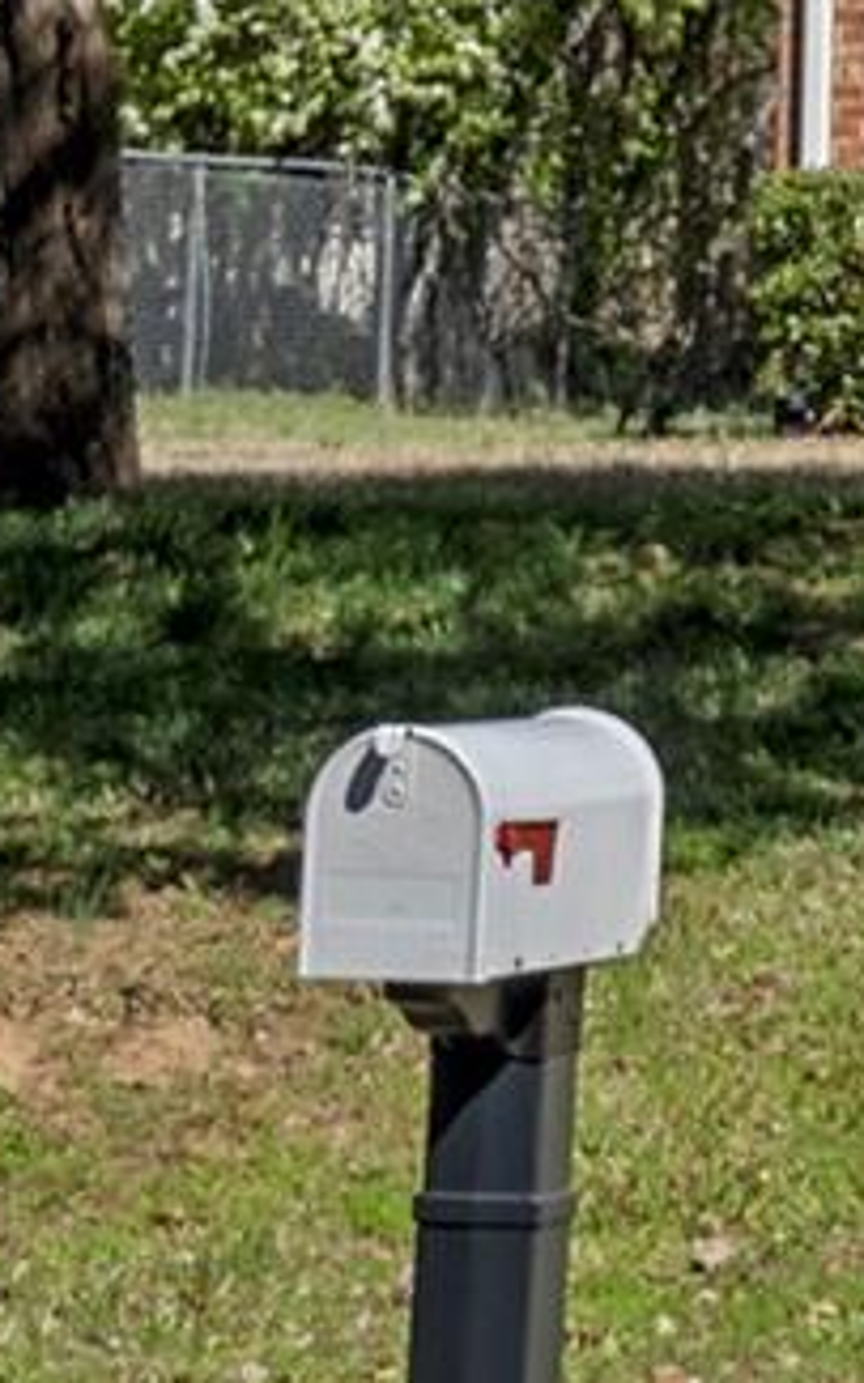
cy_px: -330
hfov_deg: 5.4
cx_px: 2864
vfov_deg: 9.2
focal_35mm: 225
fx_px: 8481
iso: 400
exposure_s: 1/320
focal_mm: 35
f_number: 8
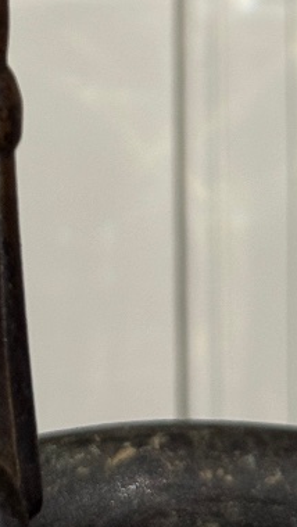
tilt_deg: -9.6
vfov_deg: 12.4
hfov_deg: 7.3
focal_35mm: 165
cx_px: 290
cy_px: -277
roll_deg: +0.1
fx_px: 2308
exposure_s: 1/79
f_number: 1.78
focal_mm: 6.76
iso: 100
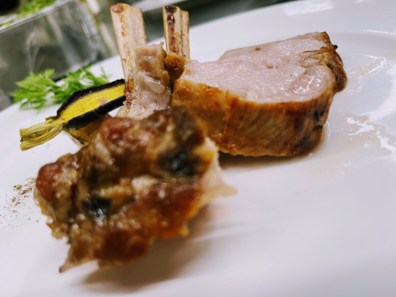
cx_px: 198
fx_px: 297
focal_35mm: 26
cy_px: 148
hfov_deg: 67.3
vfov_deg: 53.1
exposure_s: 1/100
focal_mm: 5.1
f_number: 1.6
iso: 125
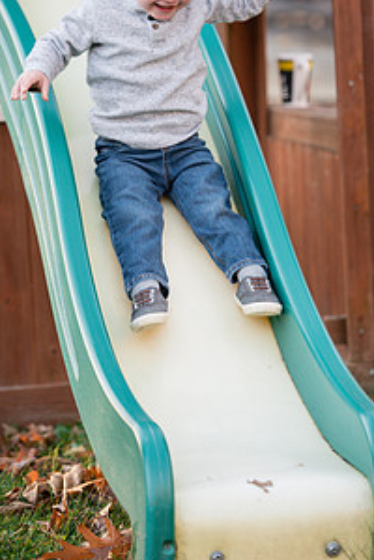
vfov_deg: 11.2
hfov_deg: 7.5
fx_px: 2852
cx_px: 200
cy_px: 209
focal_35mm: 183
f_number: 3.2
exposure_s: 1/320
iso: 500
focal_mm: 122
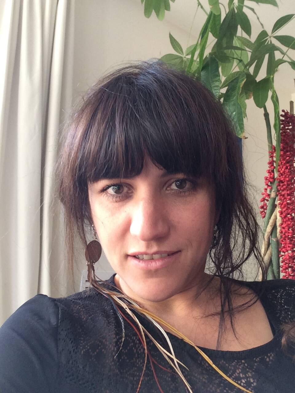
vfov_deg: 58.4
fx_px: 352
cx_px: 148
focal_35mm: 31
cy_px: 196
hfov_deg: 45.4
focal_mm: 2.15
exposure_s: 1/33
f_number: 2.4
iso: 80
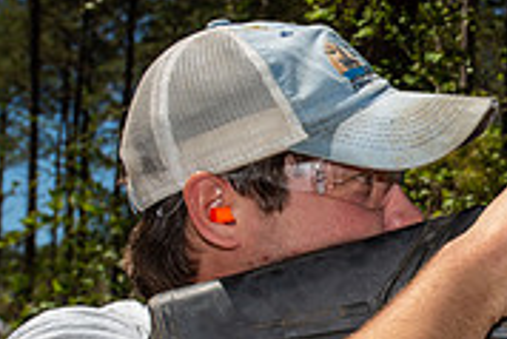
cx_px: 743
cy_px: 251
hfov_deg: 16.5
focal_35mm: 114
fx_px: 1607
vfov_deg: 12.0
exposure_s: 1/250
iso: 100
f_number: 8
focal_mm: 35
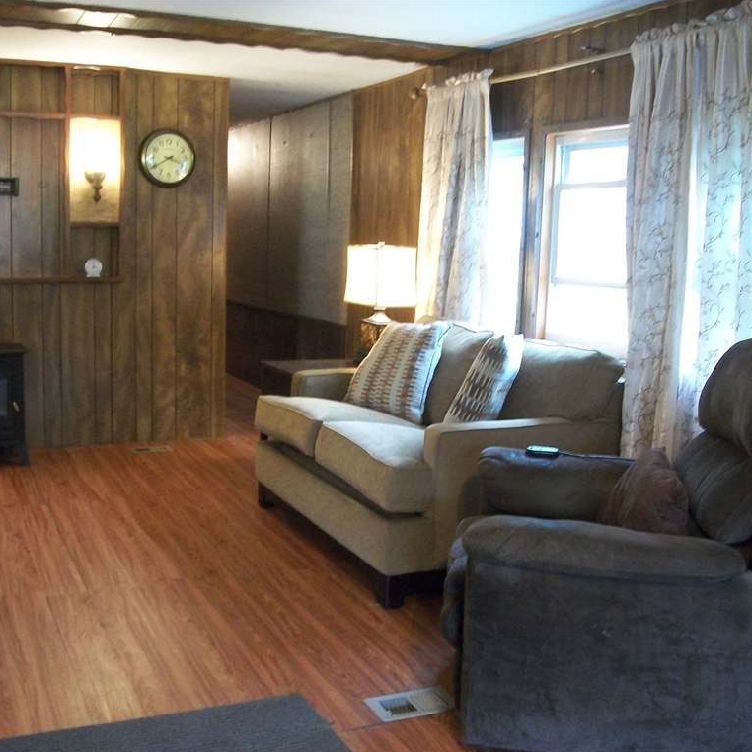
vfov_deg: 43.9
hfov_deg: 43.8
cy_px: 377
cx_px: 338
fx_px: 934
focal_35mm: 38
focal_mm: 5.7
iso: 220
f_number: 2.9
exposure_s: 1/8
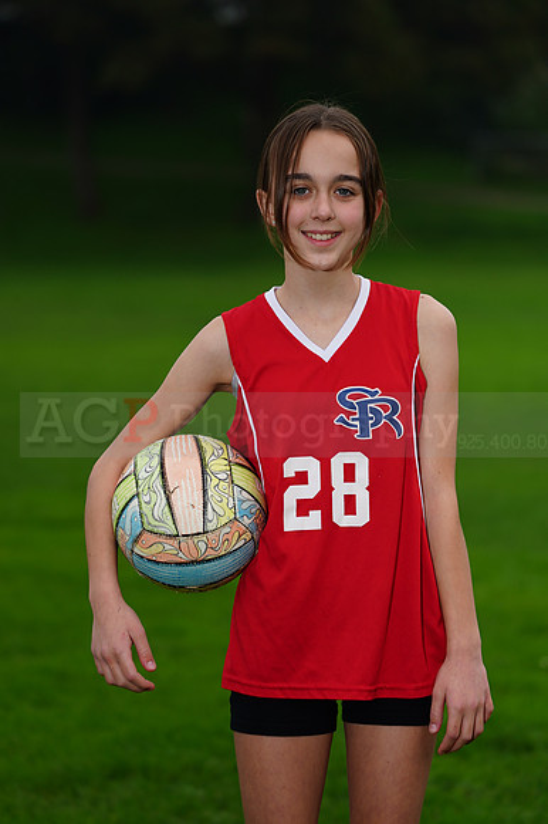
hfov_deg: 7.2
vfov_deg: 10.8
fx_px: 4343
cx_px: 274
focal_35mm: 190
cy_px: 412
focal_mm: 190
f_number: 5.6
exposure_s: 1/250
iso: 200
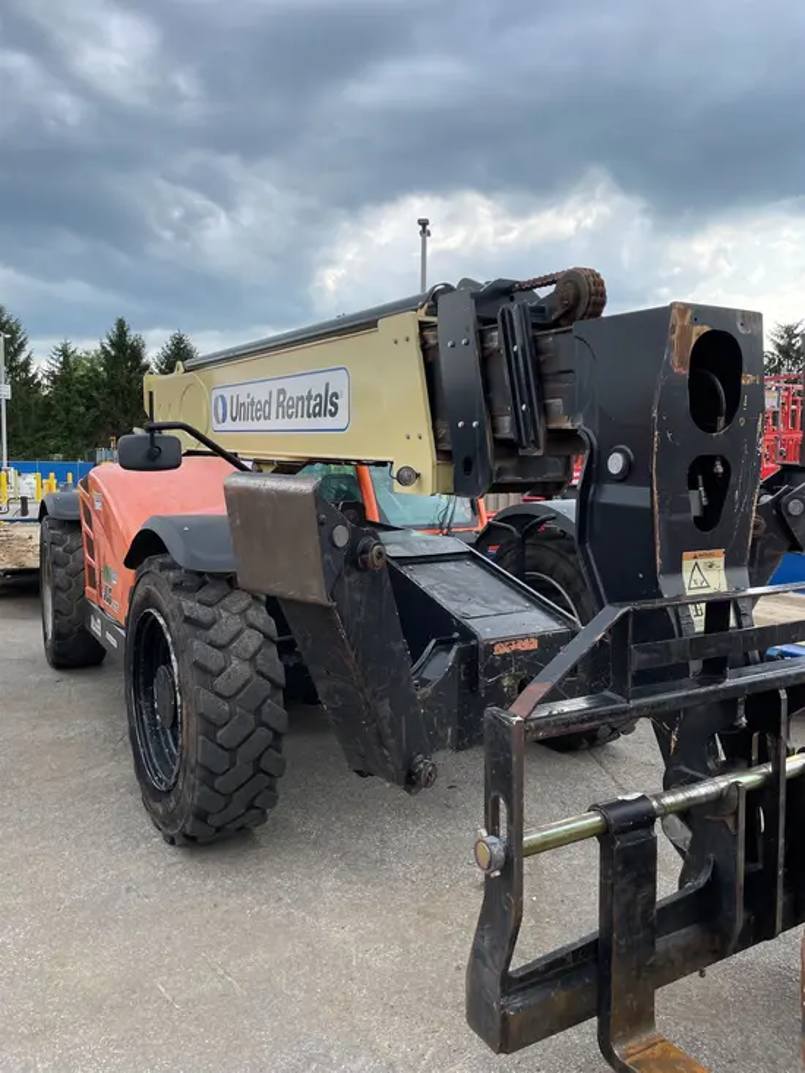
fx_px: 806
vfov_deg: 67.3
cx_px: 402
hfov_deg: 53.1
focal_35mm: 26
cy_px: 536
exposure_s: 1/1319
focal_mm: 4.2
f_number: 1.6
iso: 32
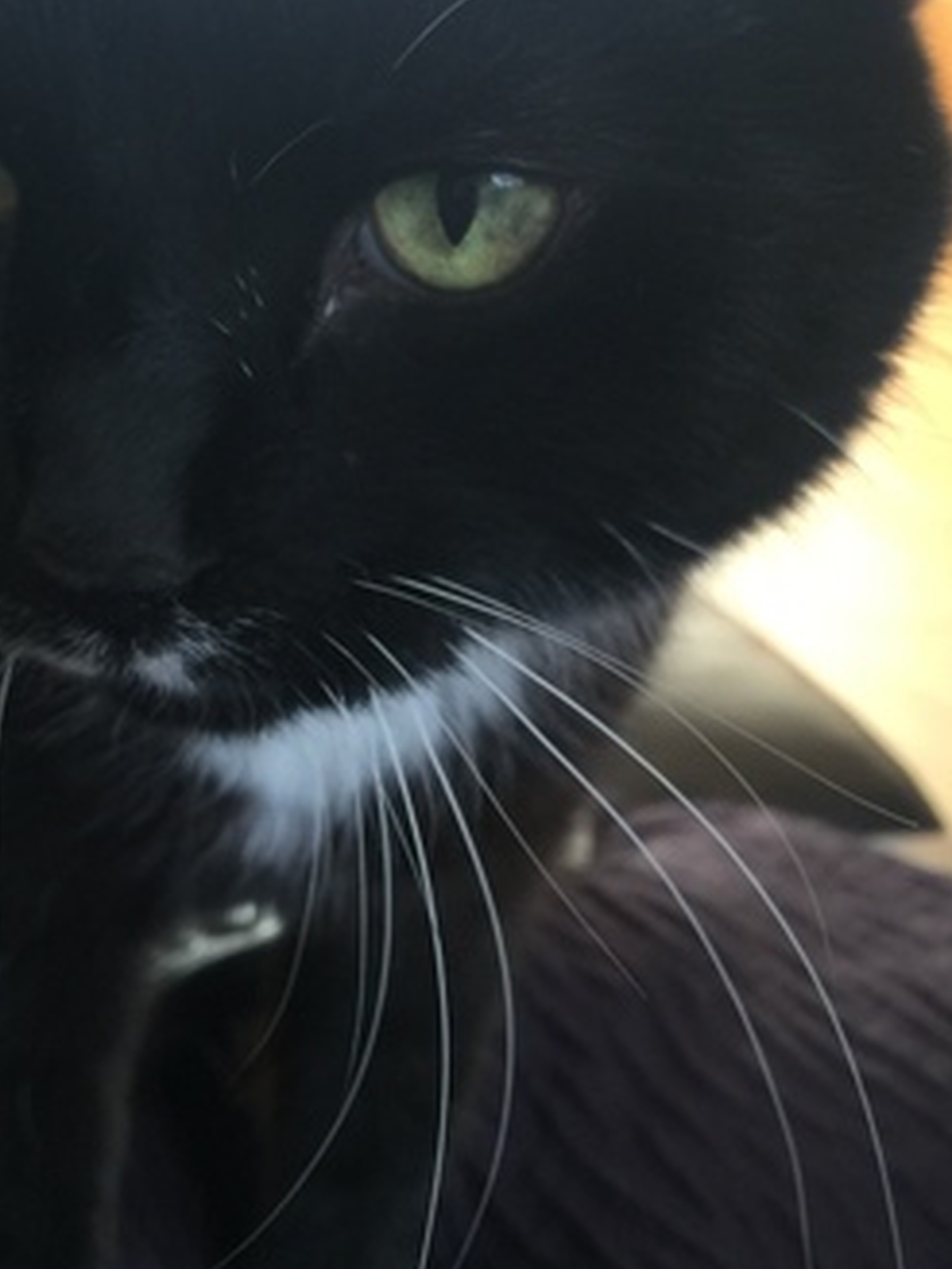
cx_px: 437
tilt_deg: -17.4
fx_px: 1943
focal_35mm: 53
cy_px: 507
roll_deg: -0.4
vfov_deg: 36.0
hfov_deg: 27.5
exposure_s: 1/17
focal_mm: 4.15
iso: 50
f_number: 2.2
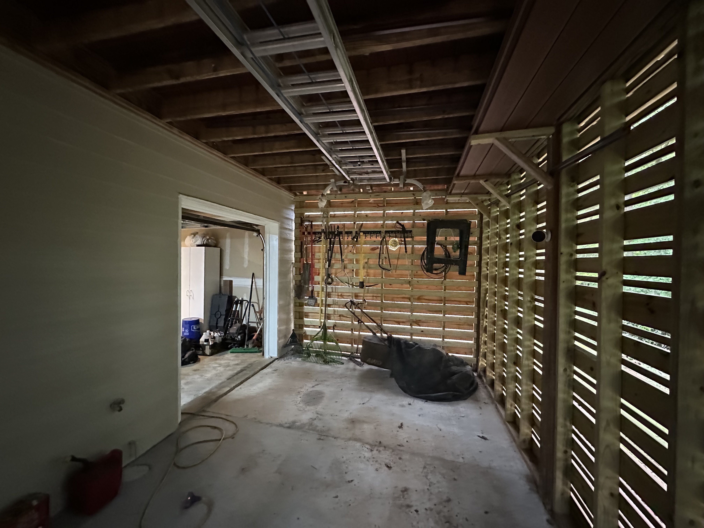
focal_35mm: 14
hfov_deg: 102.1
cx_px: 352
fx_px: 285
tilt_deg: -0.7
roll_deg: -1.3
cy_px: 264
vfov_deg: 85.7
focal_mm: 2.22
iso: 1250
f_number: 2.2
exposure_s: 1/41
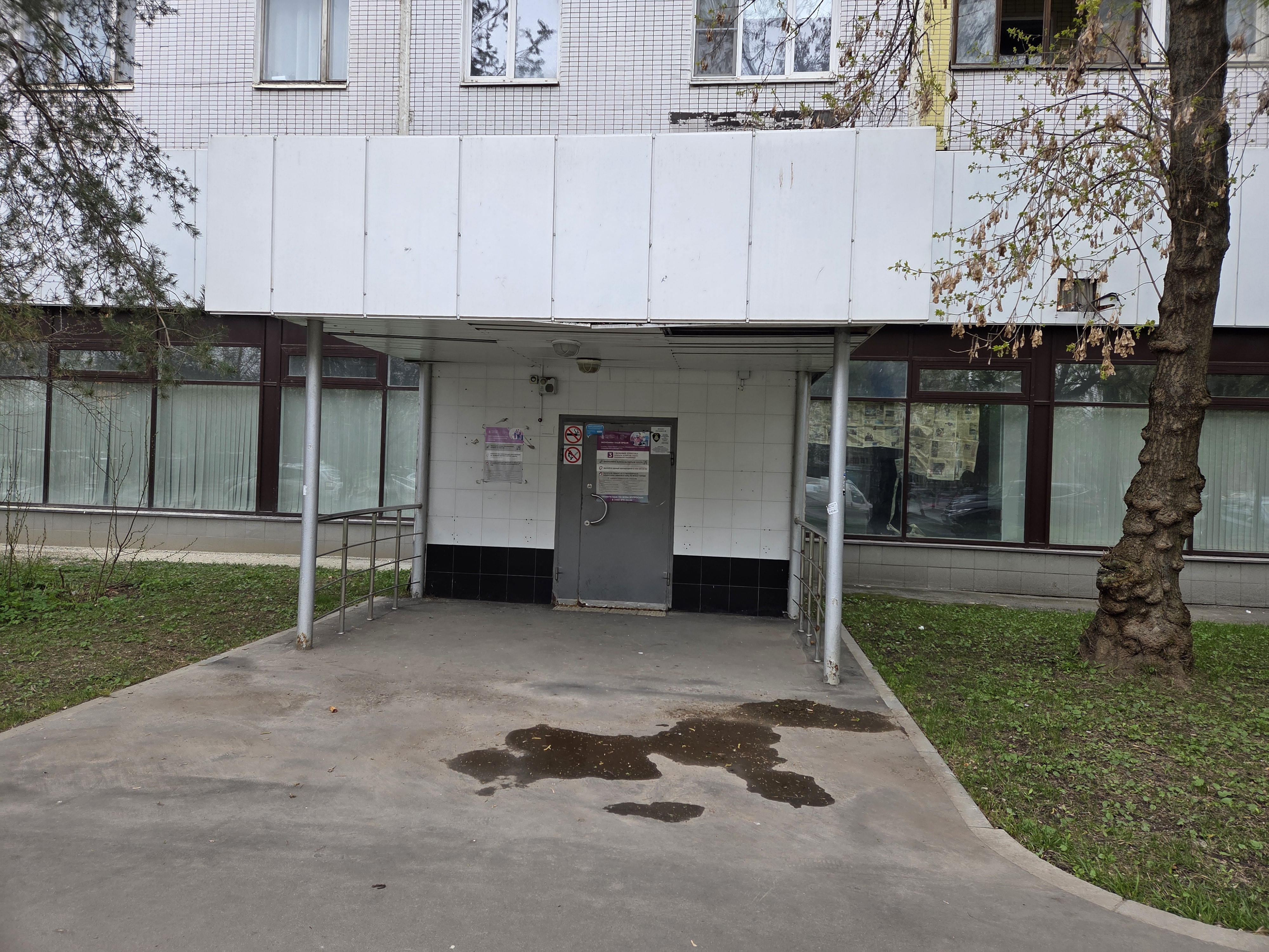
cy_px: 476
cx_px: 634
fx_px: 843
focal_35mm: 23
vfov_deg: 58.9
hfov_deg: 73.9
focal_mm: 5.4
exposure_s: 1/631
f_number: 1.8
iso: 80
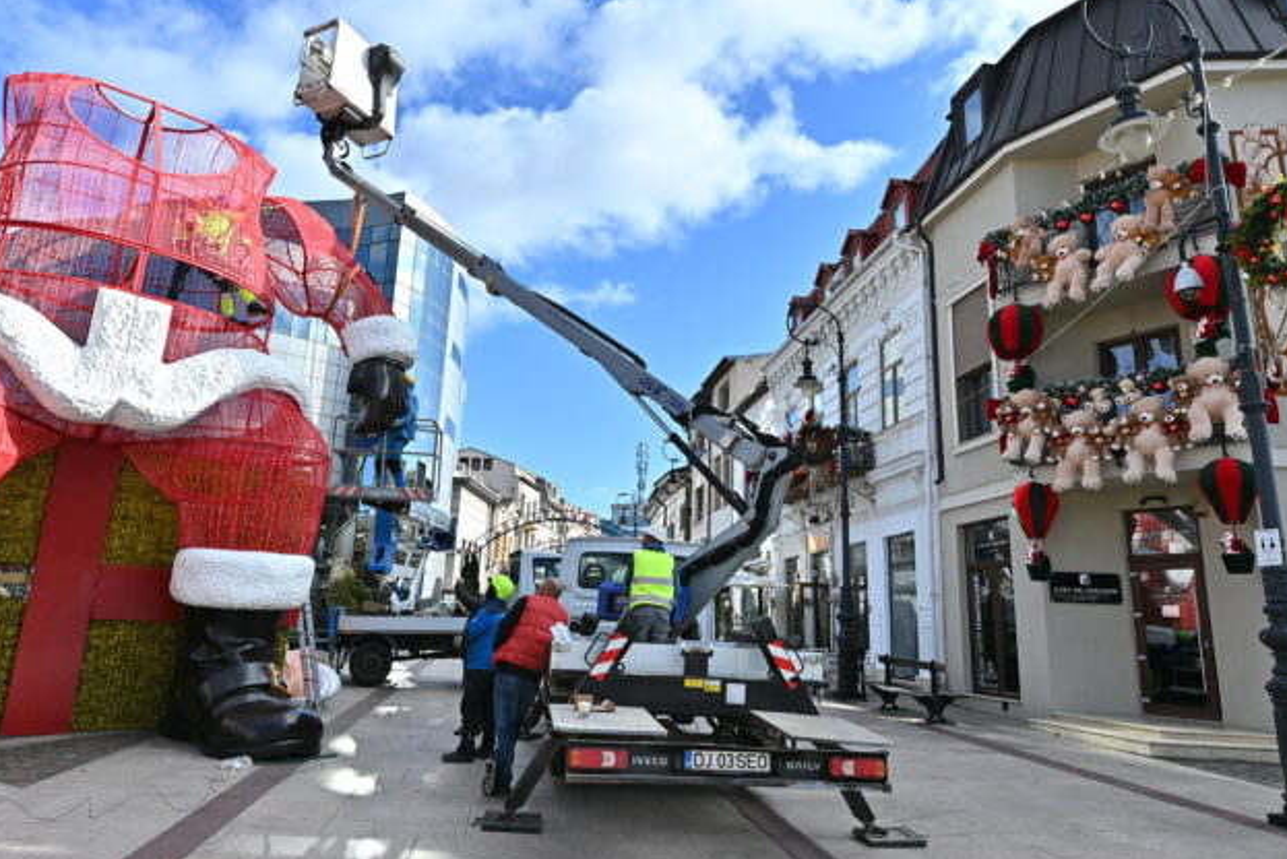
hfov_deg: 76.0
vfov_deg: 55.2
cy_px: 433
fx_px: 823
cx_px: 618
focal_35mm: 23
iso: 160
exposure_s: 1/400
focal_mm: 14
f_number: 9
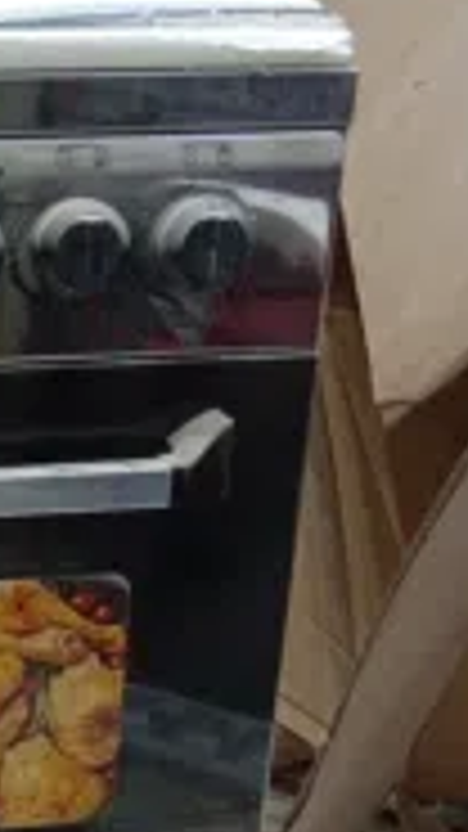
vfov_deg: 33.9
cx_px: -184
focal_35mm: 61
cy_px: 576
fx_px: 1346
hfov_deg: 18.1
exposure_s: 1/33.3
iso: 514
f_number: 1.8
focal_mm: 3.96
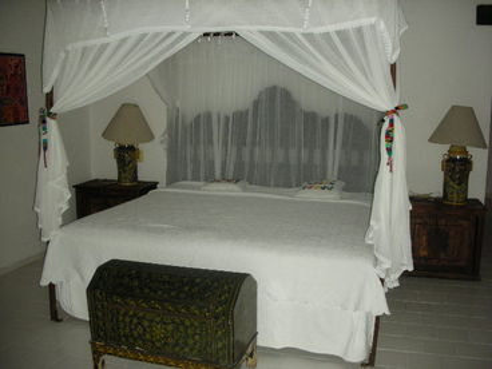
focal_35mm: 35
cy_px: 184
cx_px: 246
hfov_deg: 52.6
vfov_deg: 40.7
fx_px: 497
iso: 120
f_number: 3
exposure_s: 1/60.1
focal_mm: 5.8
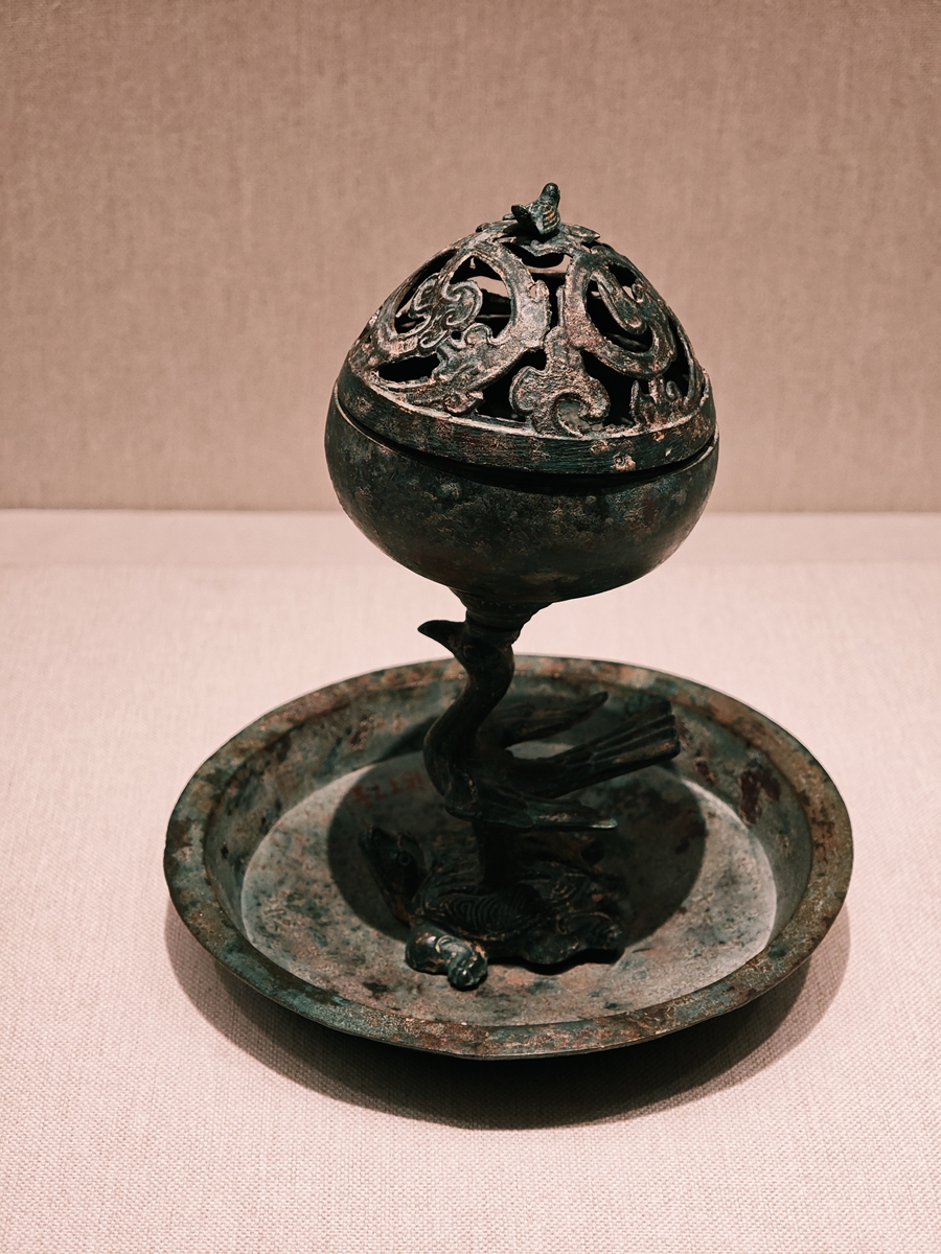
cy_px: 627
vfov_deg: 27.8
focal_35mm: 70
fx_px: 2537
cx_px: 470
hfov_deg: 21.0
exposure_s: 1/100
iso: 320
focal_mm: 11.5
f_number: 1.8
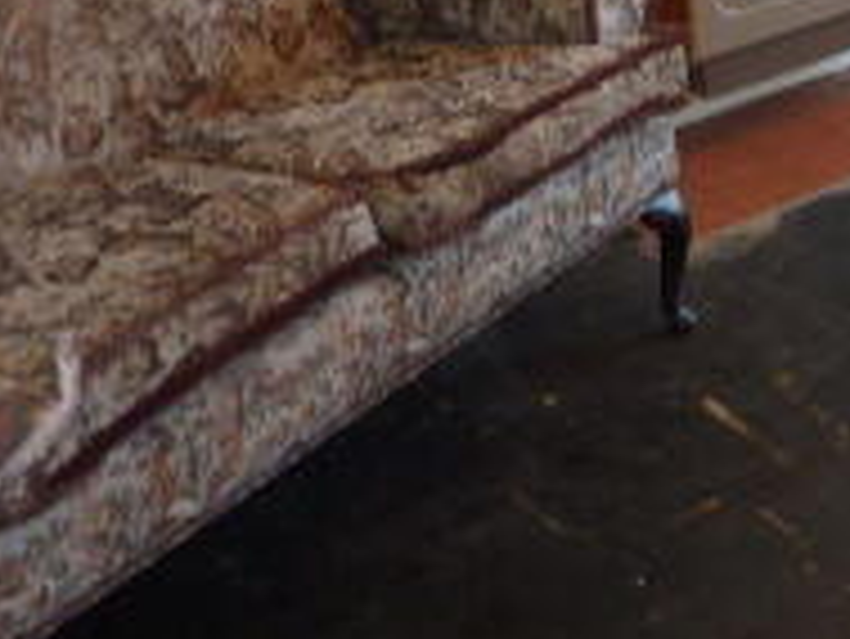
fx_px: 1892
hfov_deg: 22.5
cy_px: -124
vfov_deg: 18.2
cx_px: 1122
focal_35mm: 77
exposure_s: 1/8
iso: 100
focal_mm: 4.1
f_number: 3.3
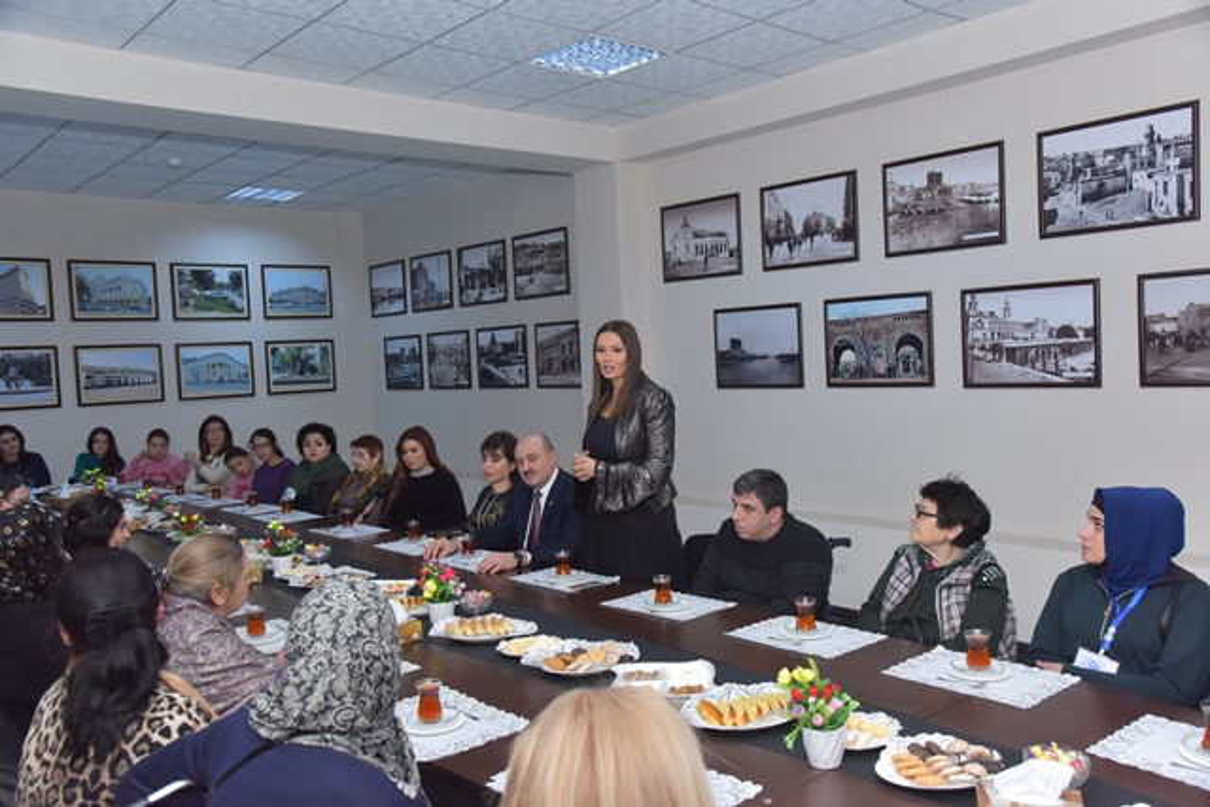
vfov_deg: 43.6
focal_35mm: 30
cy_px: 404
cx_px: 605
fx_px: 1008
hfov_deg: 61.9
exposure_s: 1/160
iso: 1250
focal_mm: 30
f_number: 6.3
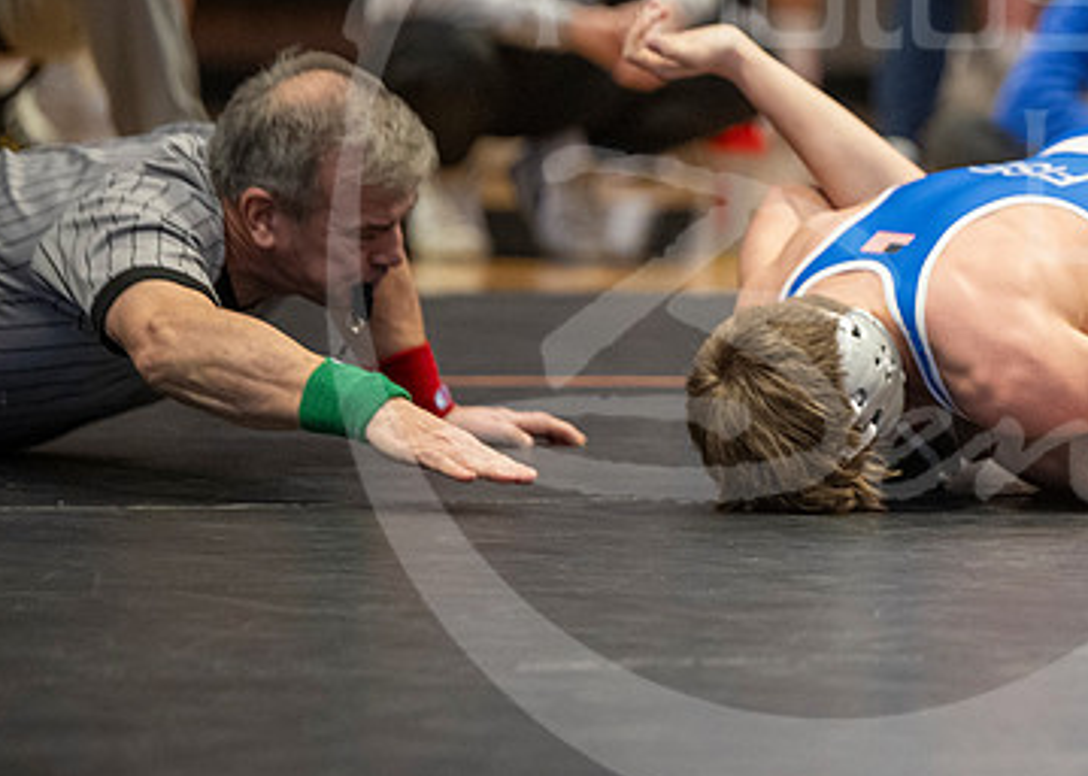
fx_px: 12909
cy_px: 401
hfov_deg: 4.8
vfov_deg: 3.4
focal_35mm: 418
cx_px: 1086
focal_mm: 200
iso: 3200
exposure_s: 1/1000
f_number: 2.8
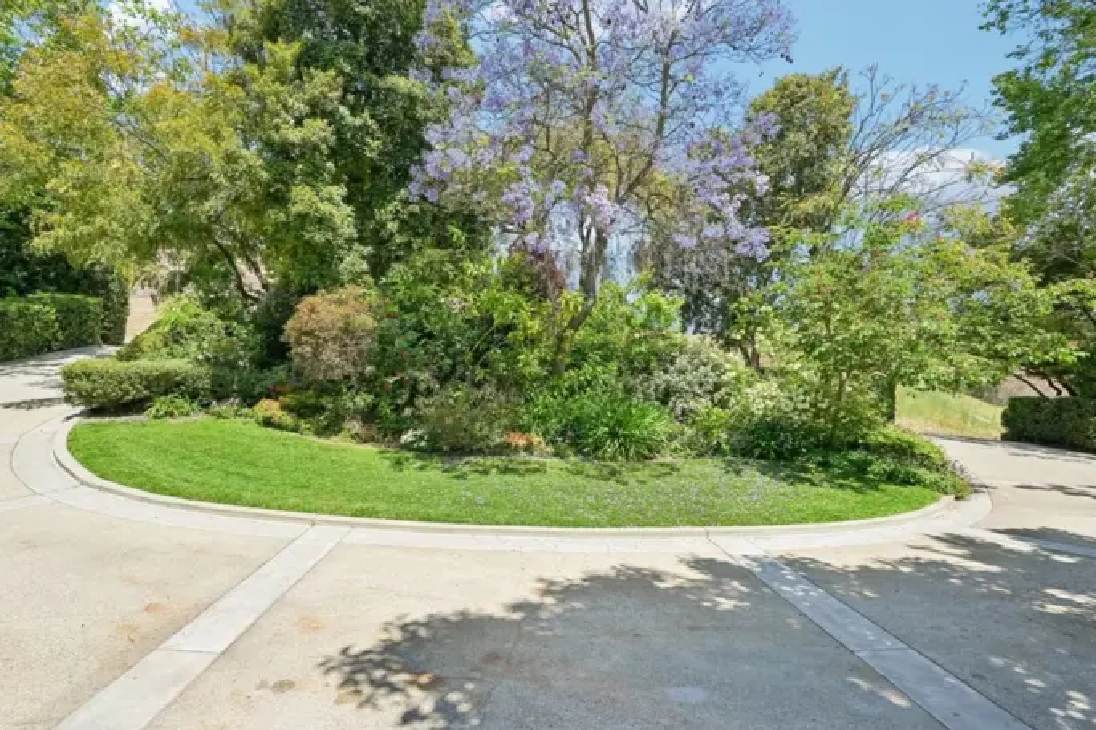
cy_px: 385
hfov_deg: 88.2
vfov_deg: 65.7
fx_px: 565
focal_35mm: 19
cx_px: 539
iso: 100
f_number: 8
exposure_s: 1/200
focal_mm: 16.5
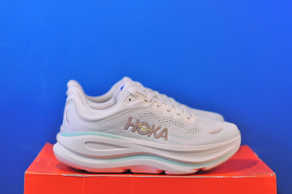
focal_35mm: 75
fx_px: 607
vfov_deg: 18.1
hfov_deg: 27.0
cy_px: 97
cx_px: 146
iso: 250
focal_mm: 50
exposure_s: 1/320
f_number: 2.5
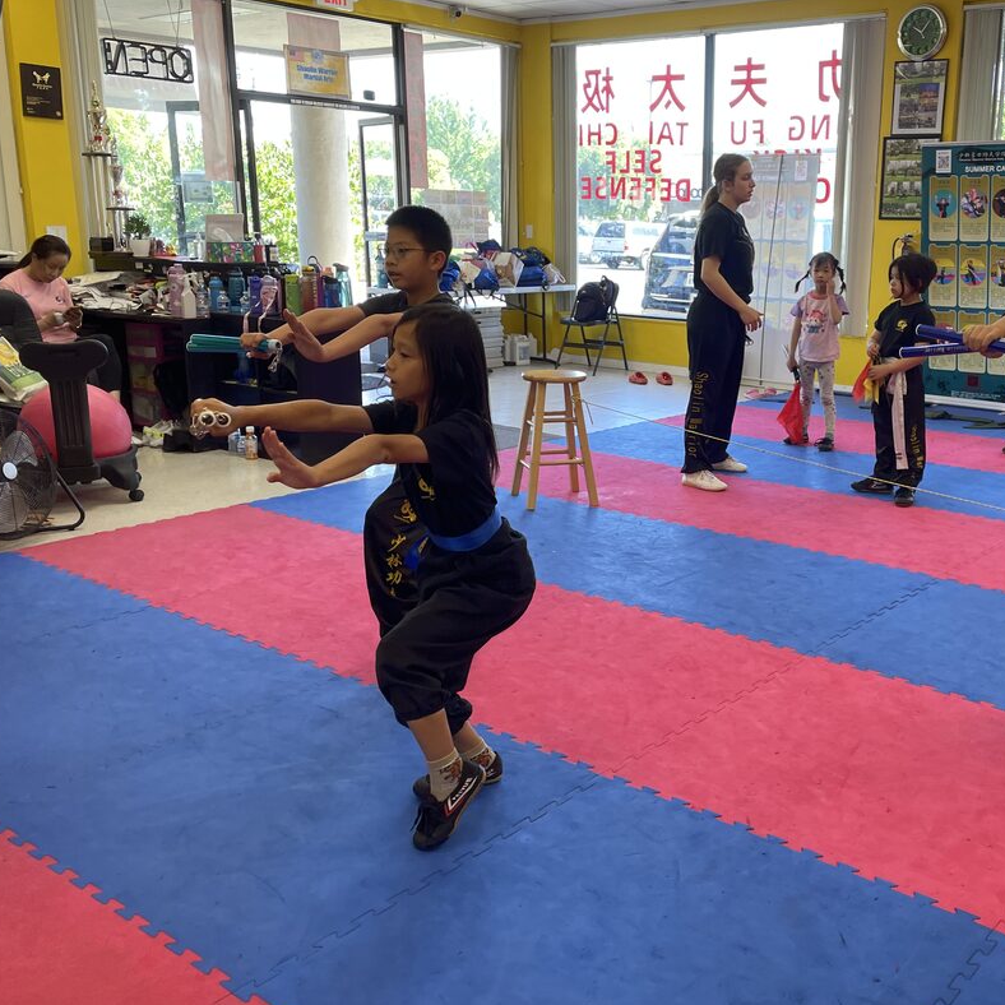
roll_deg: -0.1
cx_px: 664
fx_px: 1150
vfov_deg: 47.2
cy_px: 490
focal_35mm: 35
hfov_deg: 46.5
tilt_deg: -13.3
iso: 80
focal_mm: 4.2
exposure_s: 1/120
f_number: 1.6
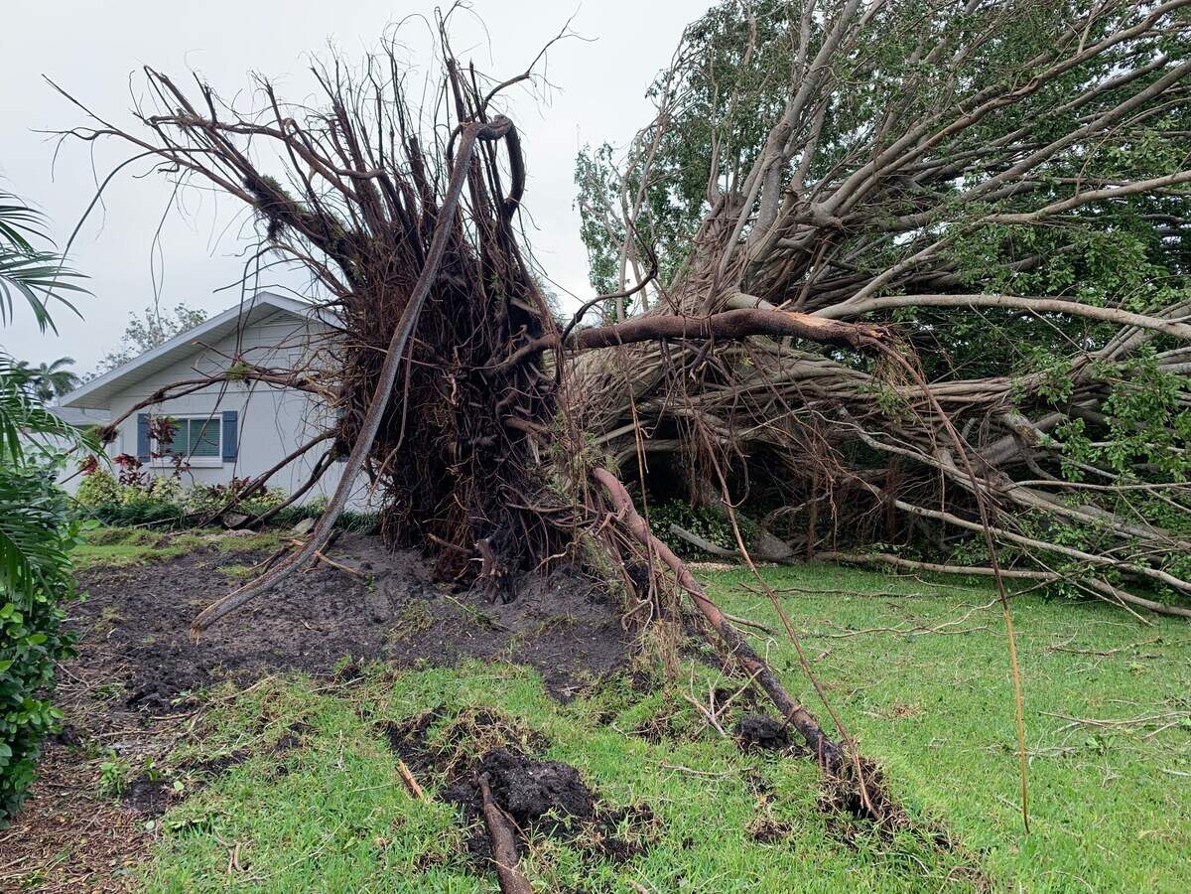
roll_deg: -0.6
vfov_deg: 53.1
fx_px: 895
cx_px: 596
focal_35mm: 26
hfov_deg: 67.3
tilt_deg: +2.7
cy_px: 447
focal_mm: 4.25
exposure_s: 1/167
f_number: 1.8
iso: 25
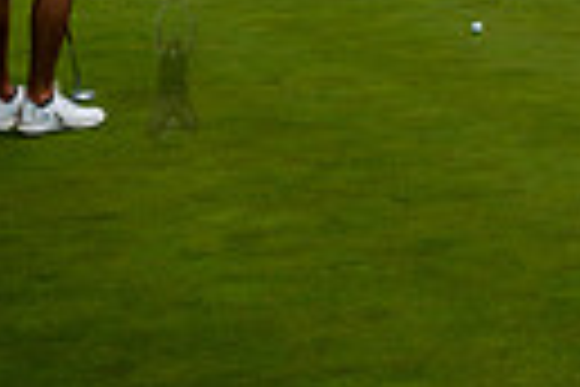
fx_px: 2529
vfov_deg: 8.6
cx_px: 751
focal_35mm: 157
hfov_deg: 12.7
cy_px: -160
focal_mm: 35
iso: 100
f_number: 5
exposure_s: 1/640
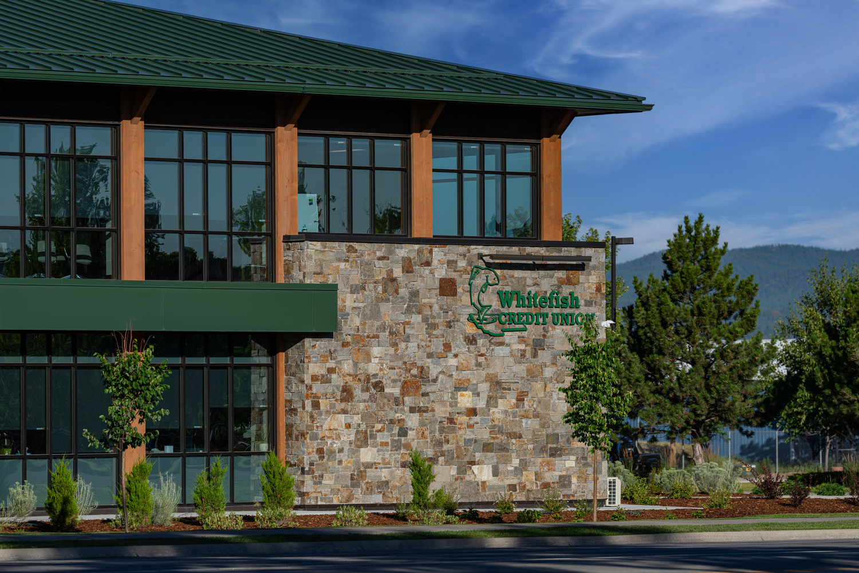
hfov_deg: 10.6
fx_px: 4630
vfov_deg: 7.1
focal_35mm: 194
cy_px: 286
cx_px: 430
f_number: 5.6
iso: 50
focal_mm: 194
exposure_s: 1/400
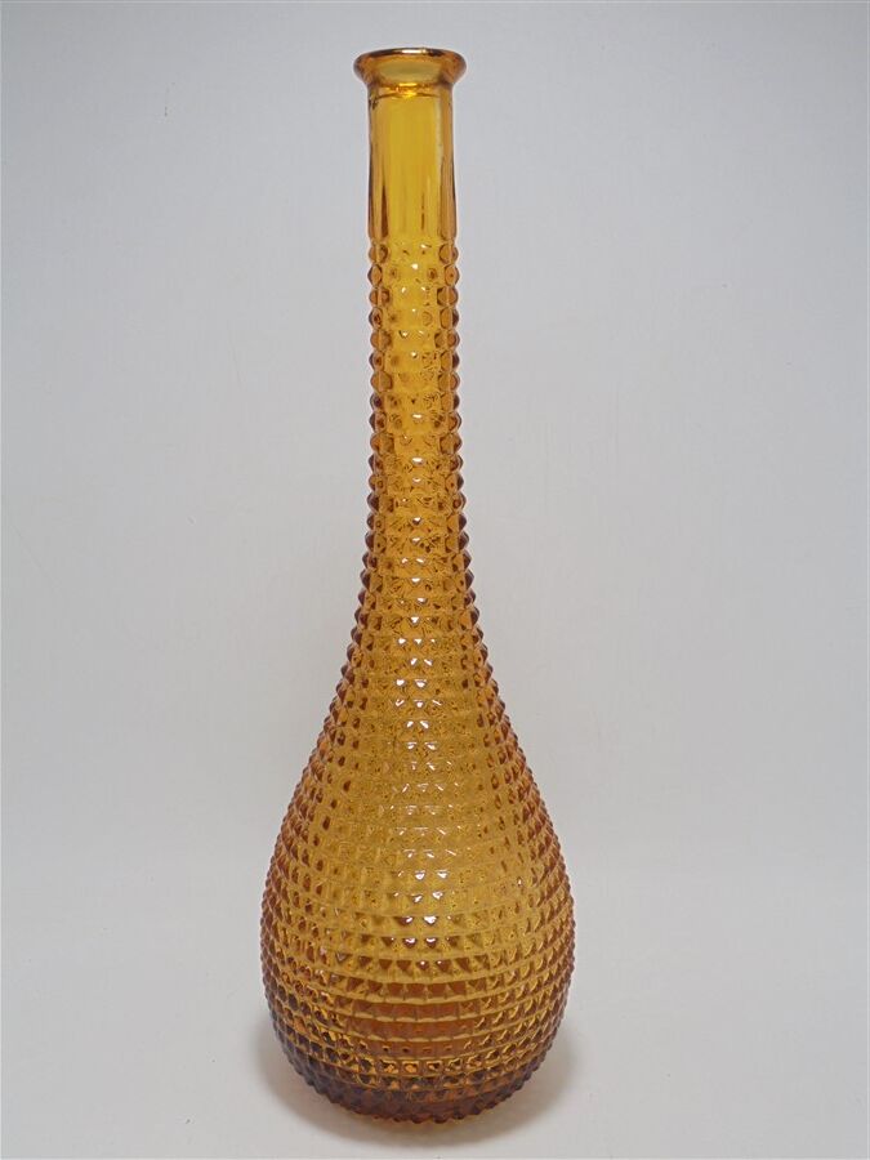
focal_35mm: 38
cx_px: 435
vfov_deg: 49.0
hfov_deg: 37.7
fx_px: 1273
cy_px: 580
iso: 100
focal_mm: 6.9
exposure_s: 1/60
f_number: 4.2
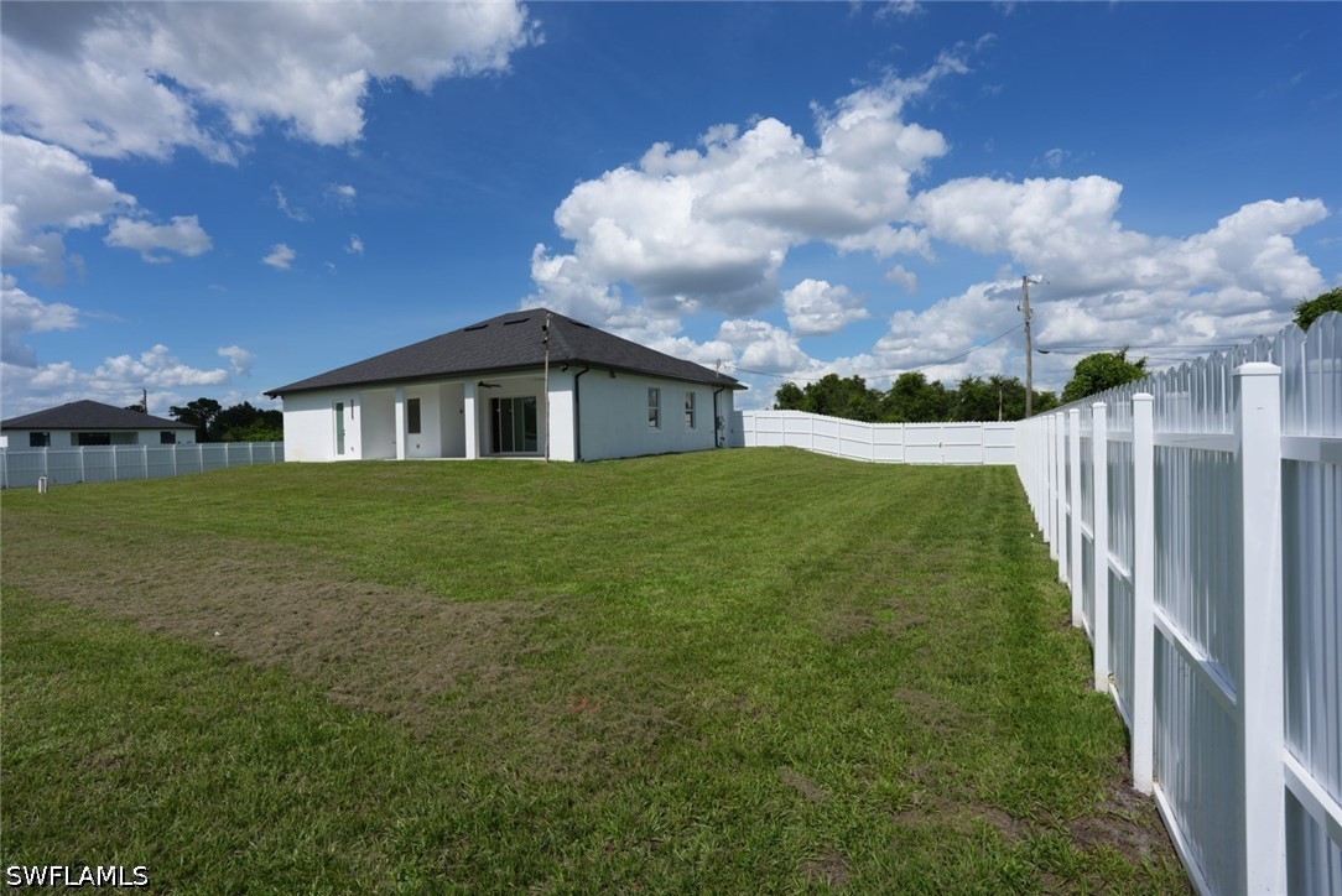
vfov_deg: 73.8
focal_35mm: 16
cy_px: 448
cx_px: 671
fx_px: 597
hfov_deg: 96.7
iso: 100
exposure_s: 1/500
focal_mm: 16
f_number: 8
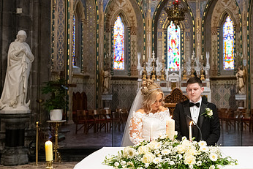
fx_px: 401
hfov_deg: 34.7
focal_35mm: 57
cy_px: 73
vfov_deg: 23.8
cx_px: 172
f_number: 3.5
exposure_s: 1/160
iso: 1250
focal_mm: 34
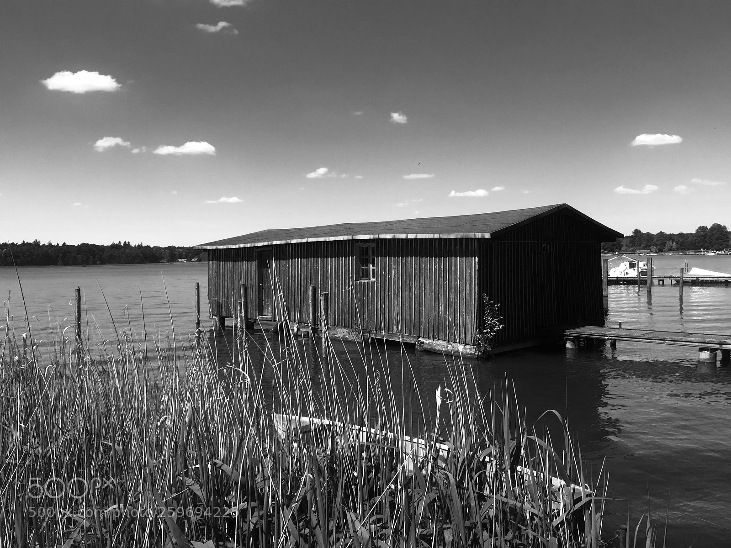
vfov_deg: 48.2
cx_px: 366
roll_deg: +3.8
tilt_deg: +0.5
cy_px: 274
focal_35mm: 29
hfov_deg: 61.7
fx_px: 612
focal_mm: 4.15
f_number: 2.2
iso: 32
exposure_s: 1/1883
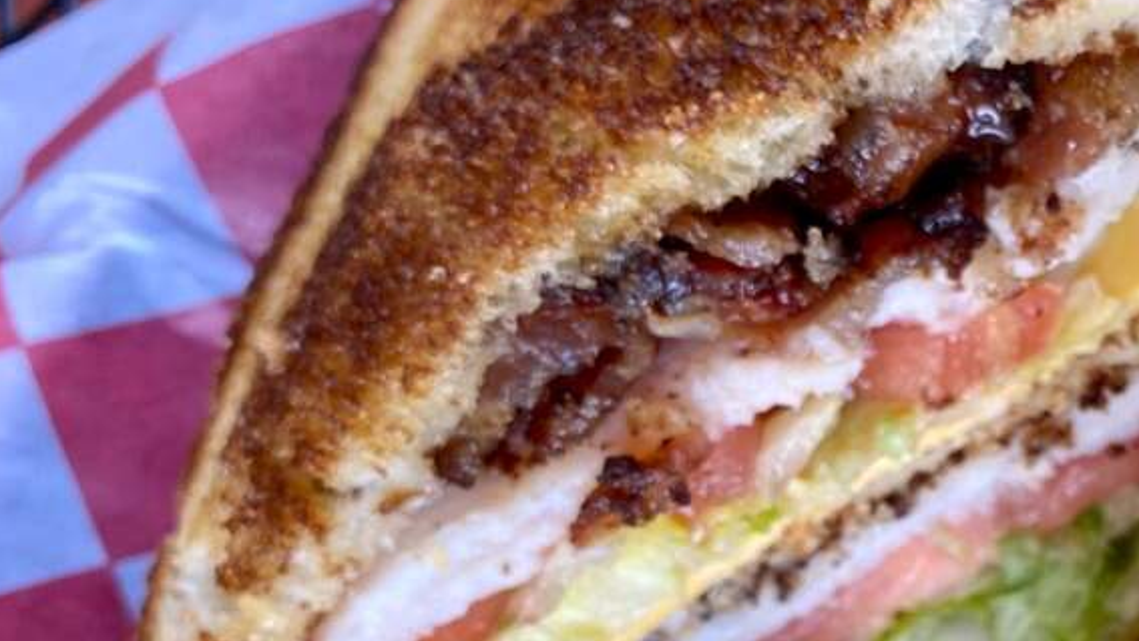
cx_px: 1093
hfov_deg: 32.6
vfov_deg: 19.2
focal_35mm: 60
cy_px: 711
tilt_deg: -71.6
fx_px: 1812
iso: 40
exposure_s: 1/122
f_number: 1.8
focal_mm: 4.25
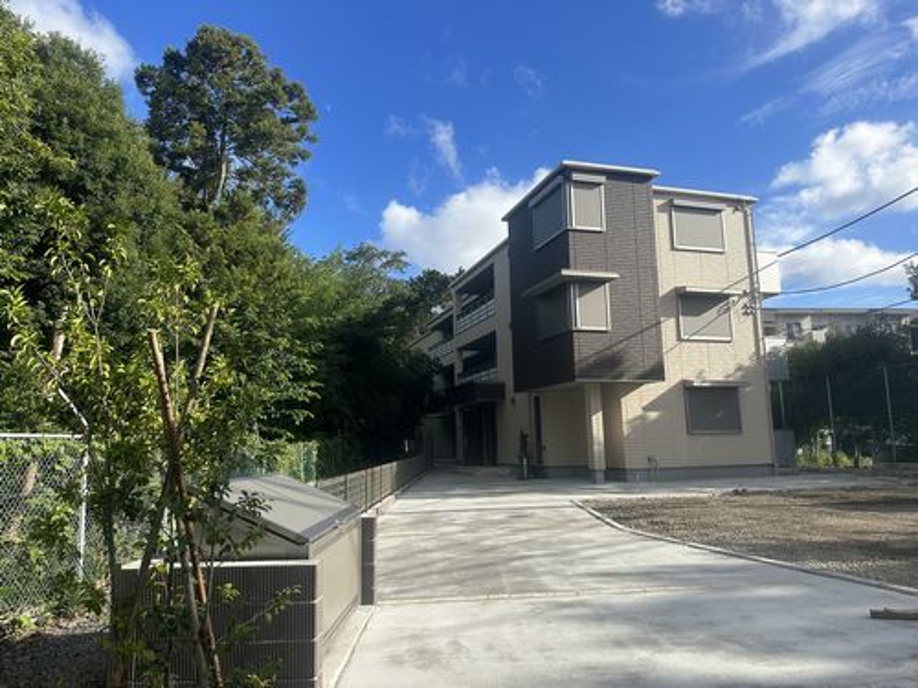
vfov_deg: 56.8
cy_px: 344
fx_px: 636
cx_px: 459
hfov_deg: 71.6
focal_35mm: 24
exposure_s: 1/3247
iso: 80
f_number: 1.78
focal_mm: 6.86
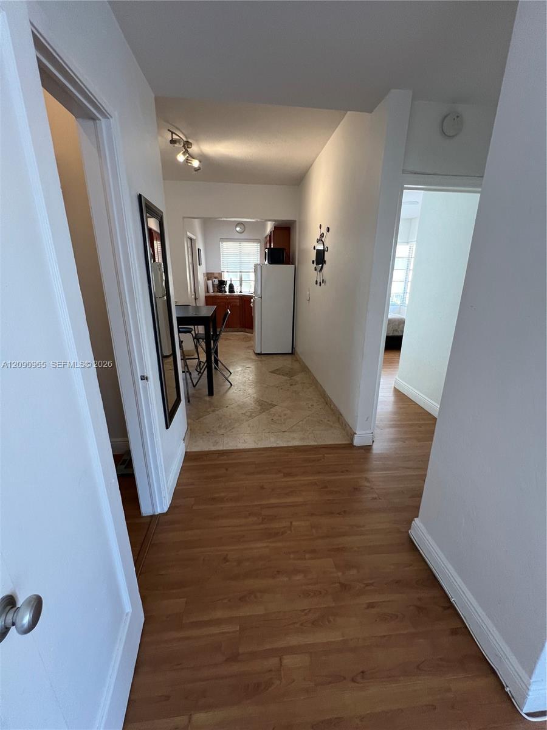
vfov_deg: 106.2
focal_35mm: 13
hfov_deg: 89.9
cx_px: 274
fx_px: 274
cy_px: 365
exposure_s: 1/60
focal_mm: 1.57
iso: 200
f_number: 1.8
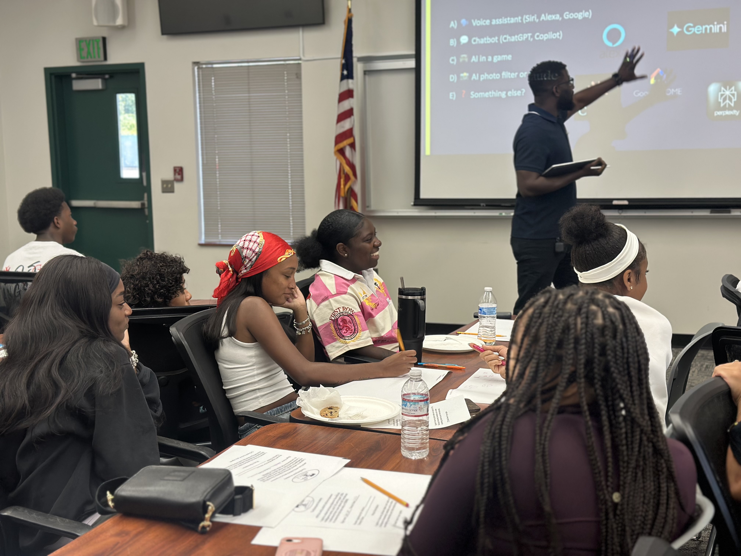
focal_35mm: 48
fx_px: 1028
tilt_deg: -7.3
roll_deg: +1.1
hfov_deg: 39.7
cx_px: 370
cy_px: 278
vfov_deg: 30.3
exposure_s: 1/60
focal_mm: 6.86
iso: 160
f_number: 1.78
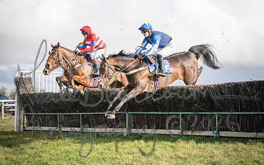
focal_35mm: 83
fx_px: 597
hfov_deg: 24.9
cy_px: 47
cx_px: 134
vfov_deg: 15.7
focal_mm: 41
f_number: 4
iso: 200
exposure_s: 1/1250
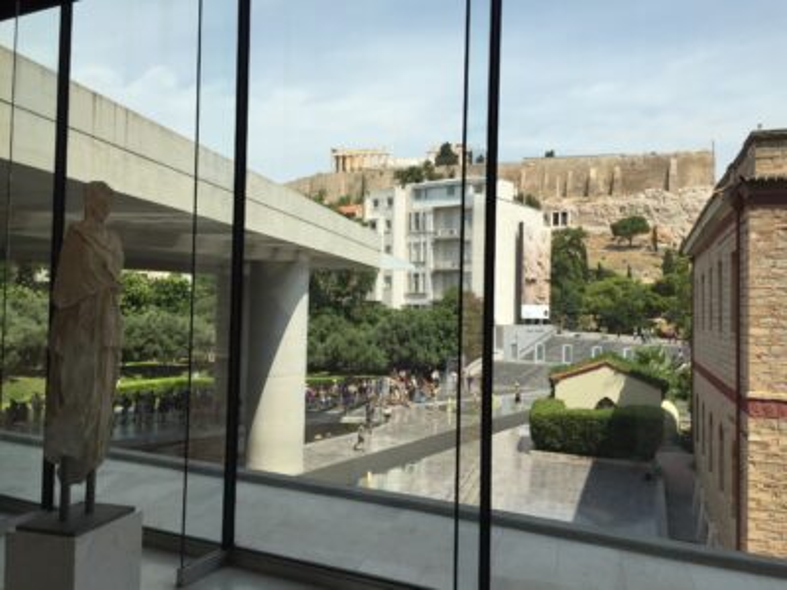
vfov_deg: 48.2
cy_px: 295
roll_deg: -1.4
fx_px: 659
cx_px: 394
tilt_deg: +0.7
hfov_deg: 61.7
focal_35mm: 29
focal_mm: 4.15
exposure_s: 1/1464
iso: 32
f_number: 2.2
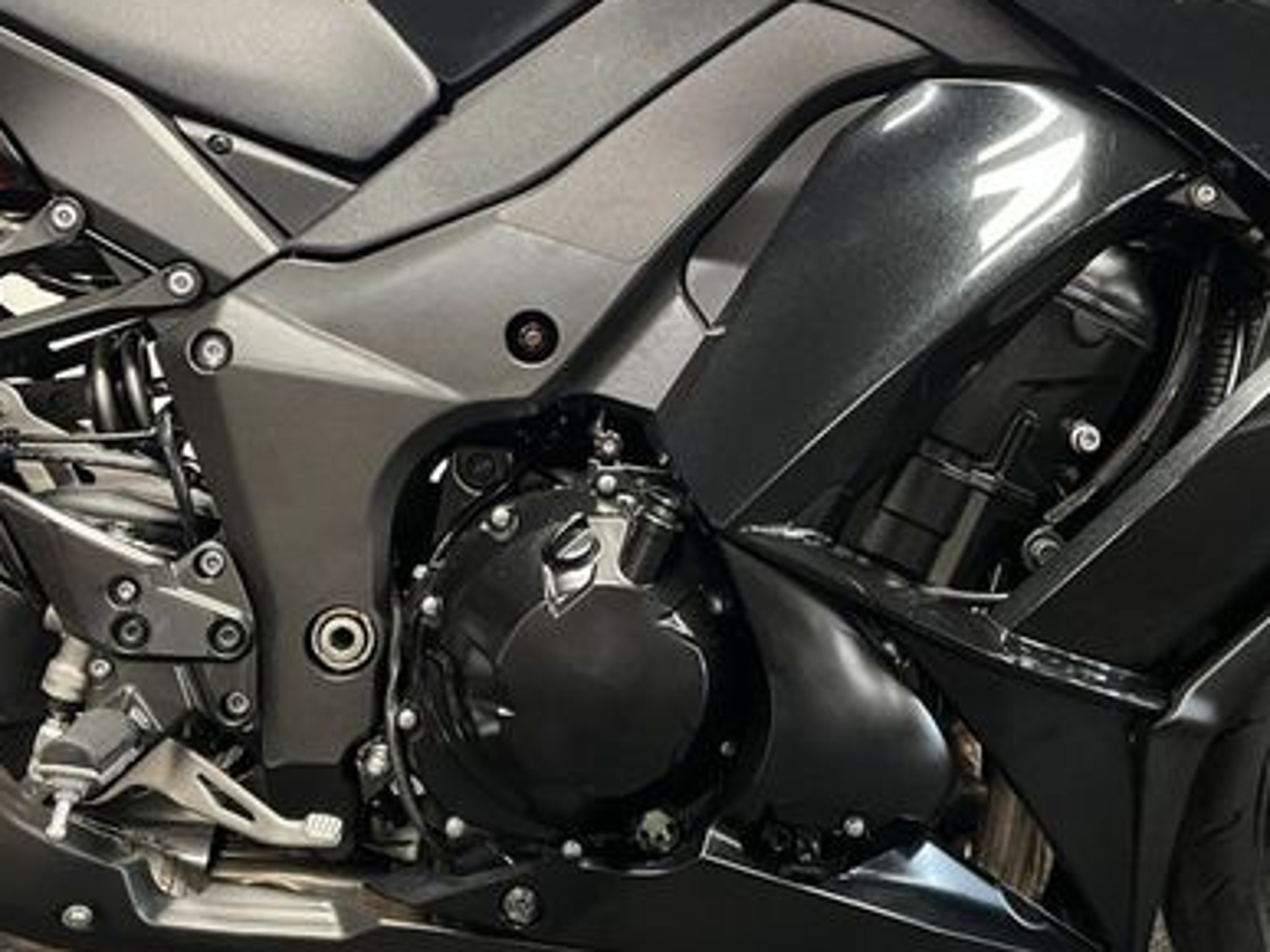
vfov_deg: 33.5
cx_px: 646
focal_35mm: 43
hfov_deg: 43.9
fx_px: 1577
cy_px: 400
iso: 500
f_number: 1.6
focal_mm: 5.1
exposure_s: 1/33
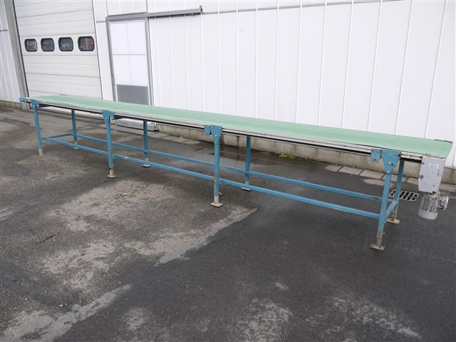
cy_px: 171
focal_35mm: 28
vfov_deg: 49.7
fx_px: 369
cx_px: 228
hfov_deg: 63.4
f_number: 5.6
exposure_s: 1/200
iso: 100
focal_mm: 14
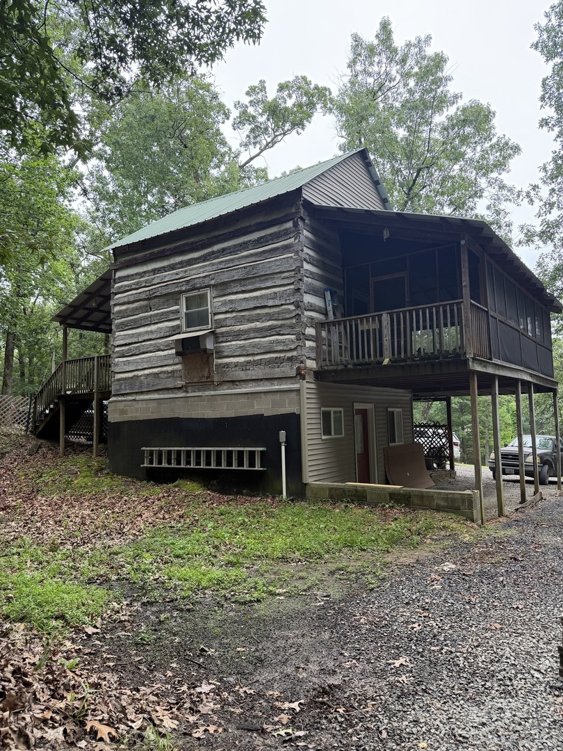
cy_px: 376
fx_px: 520
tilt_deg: +4.5
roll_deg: +1.4
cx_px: 282
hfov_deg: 56.8
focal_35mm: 24
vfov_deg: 71.6
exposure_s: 1/211
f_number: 1.78
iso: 80
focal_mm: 6.76
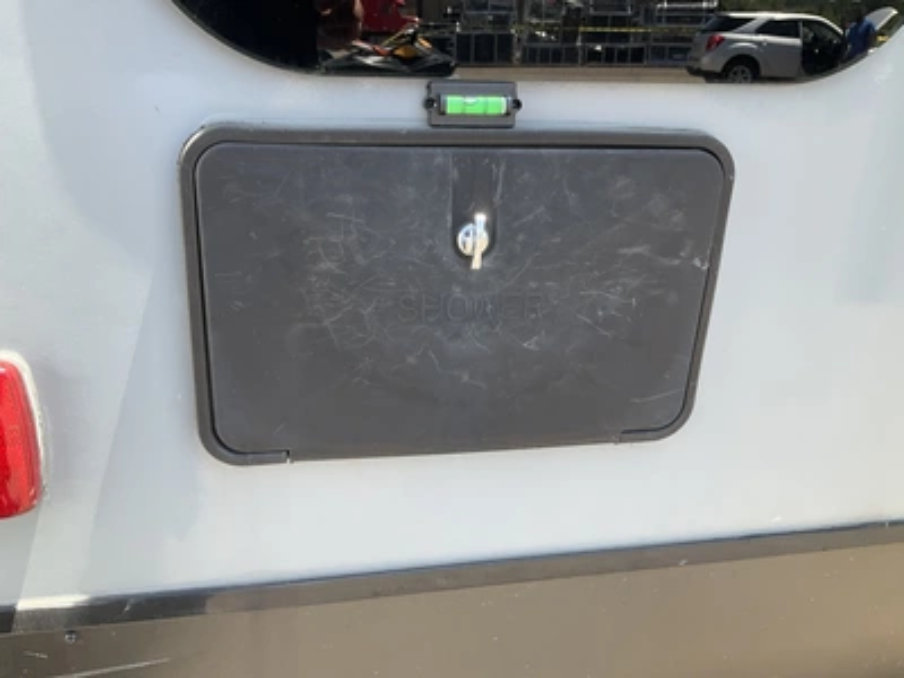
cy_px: 339
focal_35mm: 29
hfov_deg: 61.7
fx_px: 757
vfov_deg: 48.2
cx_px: 452
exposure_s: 1/200
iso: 25
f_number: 1.8
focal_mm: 3
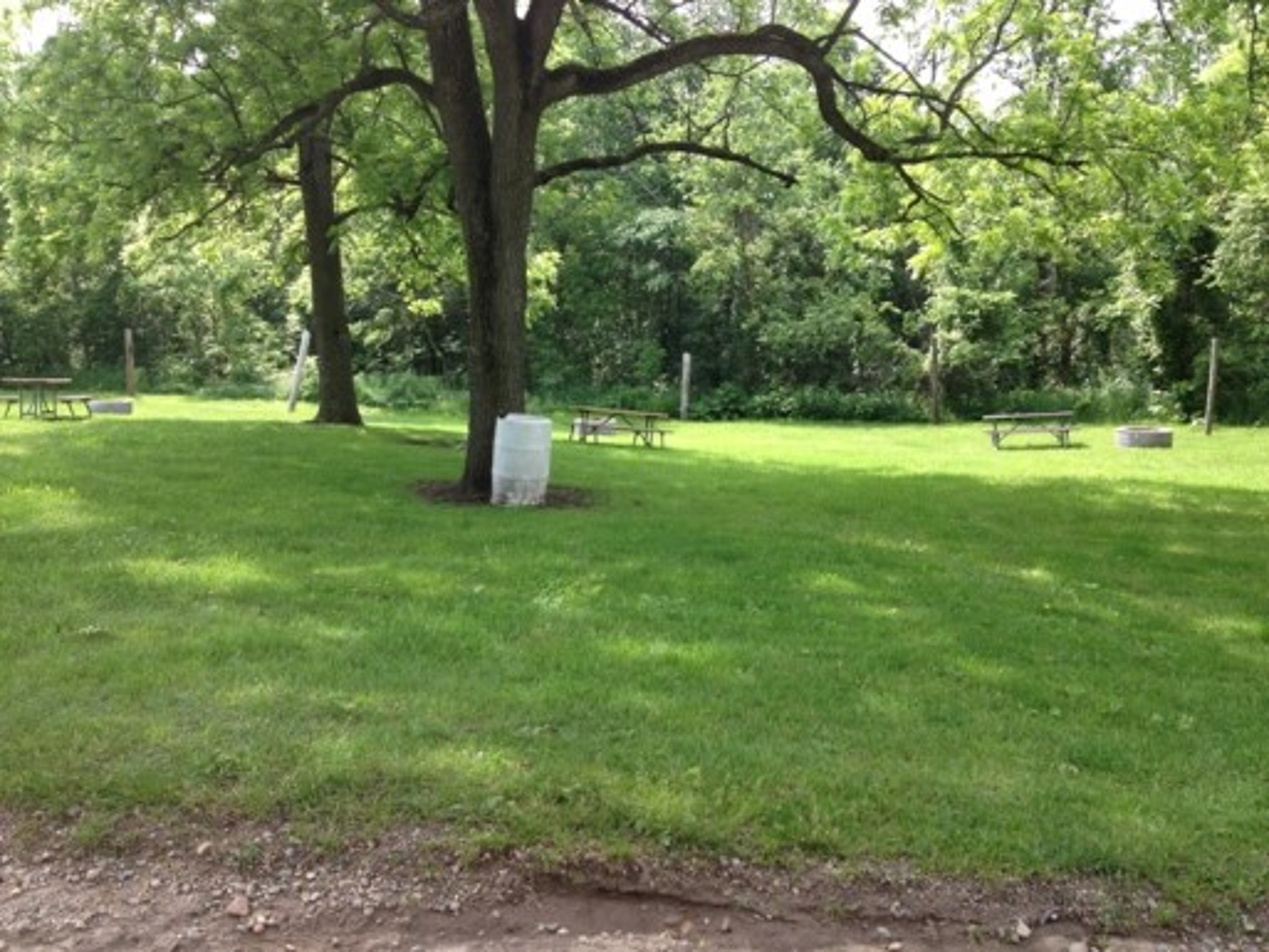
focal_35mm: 35
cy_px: 476
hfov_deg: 52.6
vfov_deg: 40.7
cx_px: 634
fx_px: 1283
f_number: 2.4
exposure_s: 1/247
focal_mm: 4.28
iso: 50
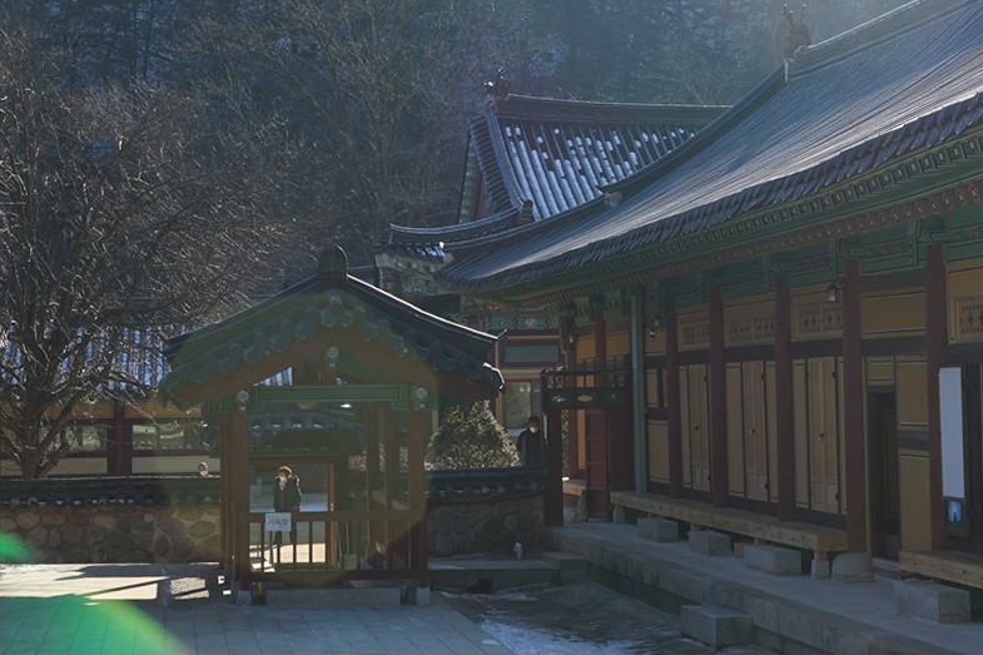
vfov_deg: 17.3
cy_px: 276
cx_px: 399
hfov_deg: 25.6
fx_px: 2157
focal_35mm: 79
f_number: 13
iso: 200
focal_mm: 31
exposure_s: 1/100
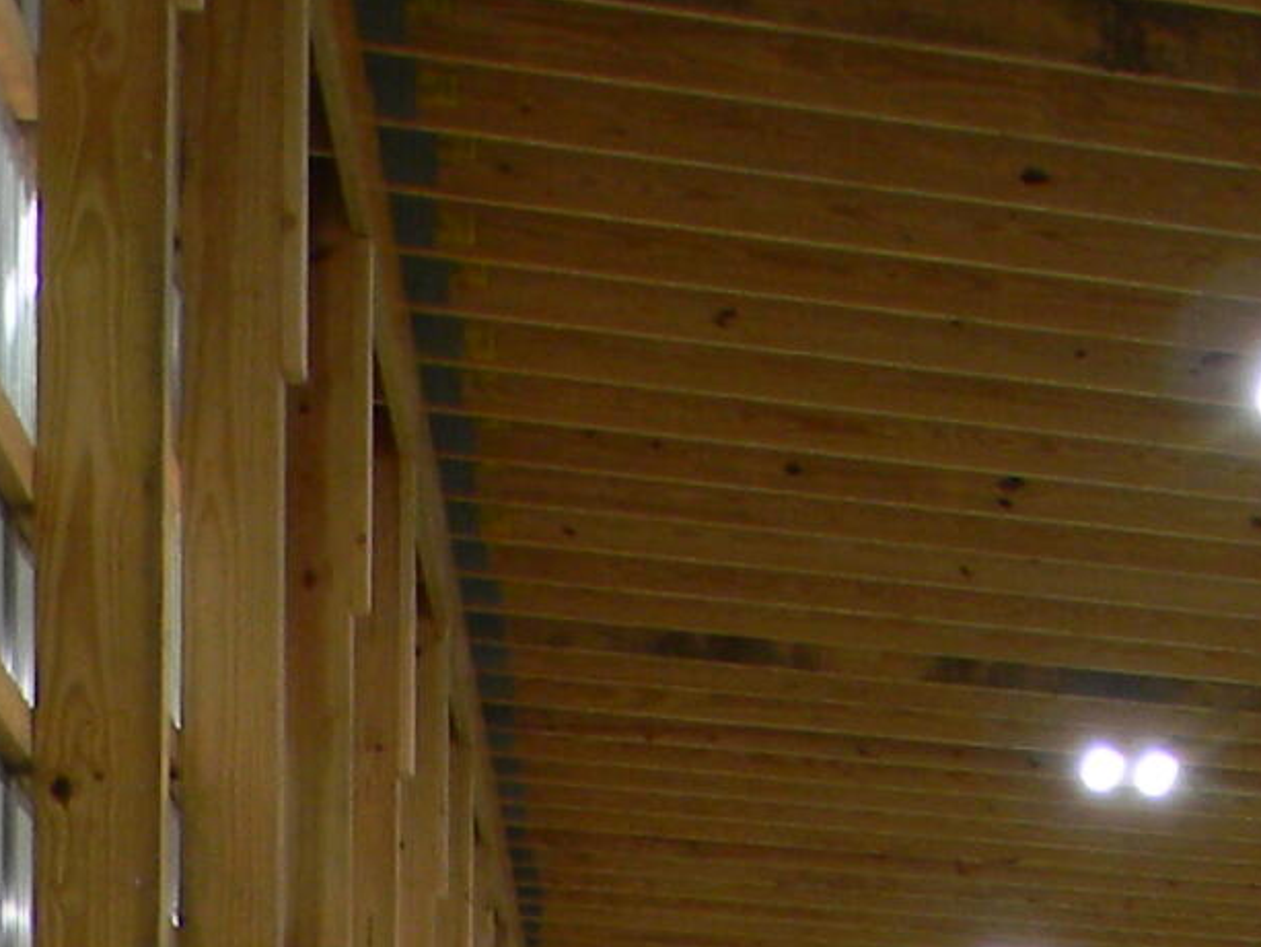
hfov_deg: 12.0
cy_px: 1799
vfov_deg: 10.1
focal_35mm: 137
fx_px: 4992
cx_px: 2876
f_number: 3.5
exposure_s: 1/30
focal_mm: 5
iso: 100
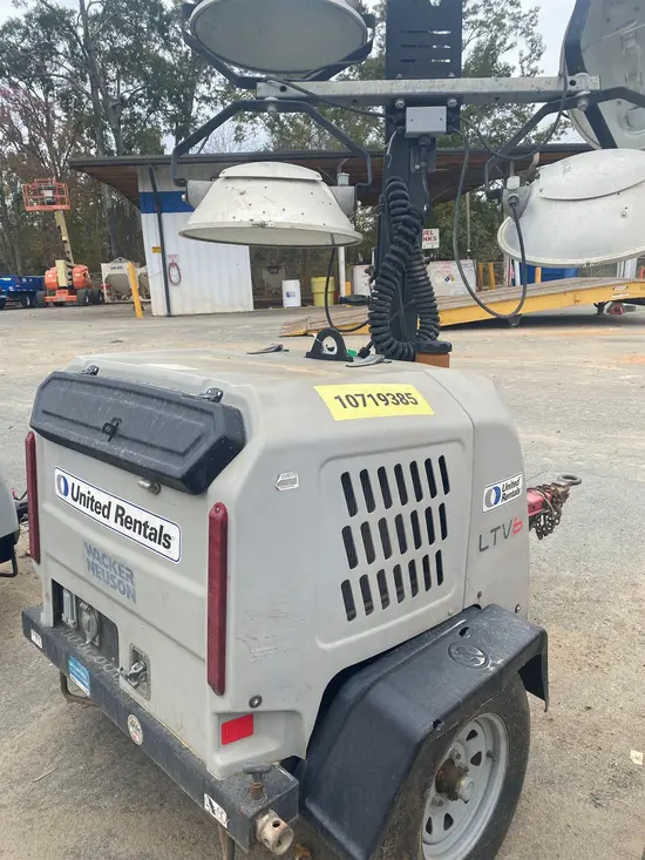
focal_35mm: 26
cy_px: 430
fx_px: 646
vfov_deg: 67.3
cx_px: 322
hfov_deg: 53.1
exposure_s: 1/1218
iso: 32
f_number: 1.8
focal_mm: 4.25
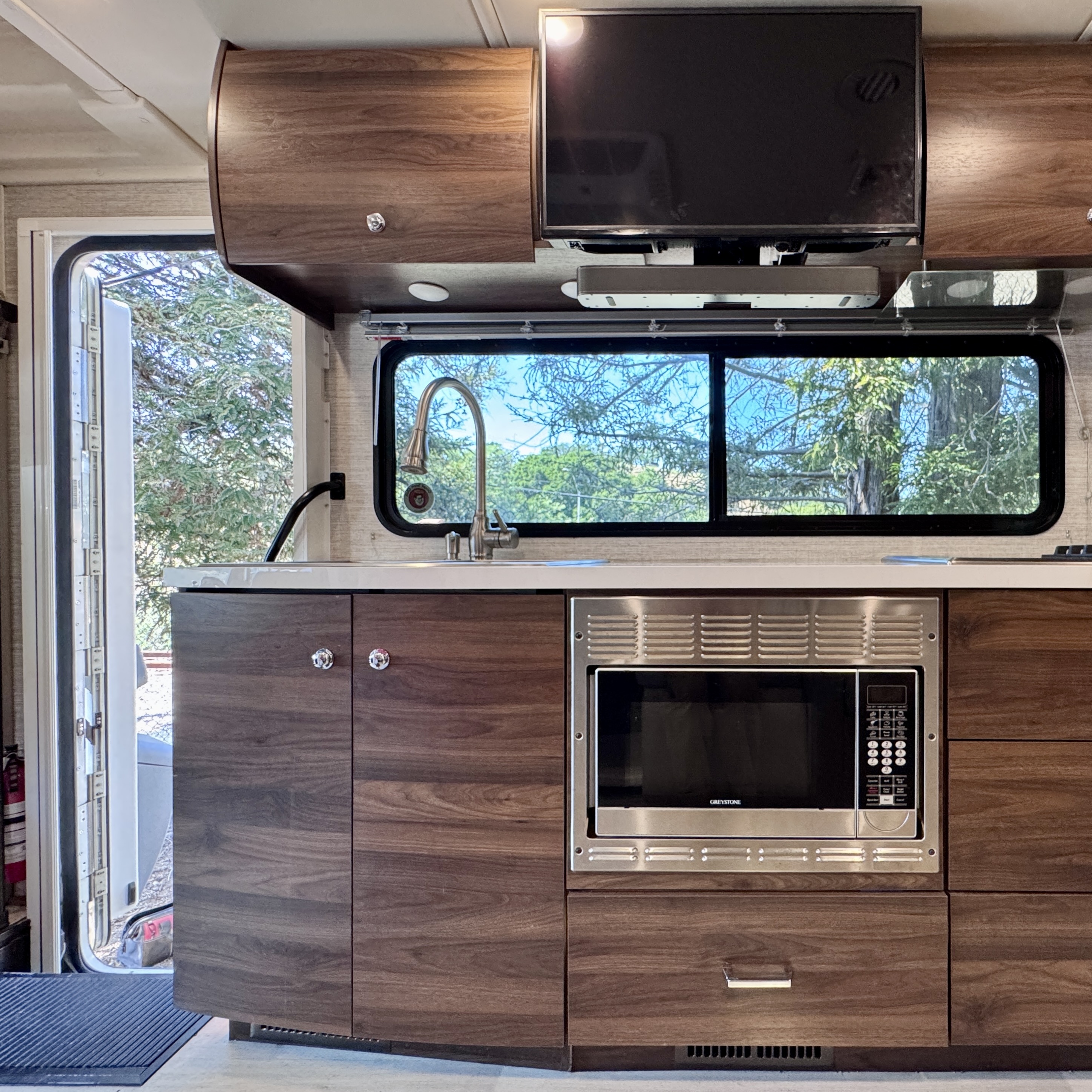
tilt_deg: +1.3
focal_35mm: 17
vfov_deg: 84.0
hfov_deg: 81.9
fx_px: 607
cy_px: 556
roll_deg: -0.6
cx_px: 701
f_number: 2.2
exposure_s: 1/99
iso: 250
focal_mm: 2.22
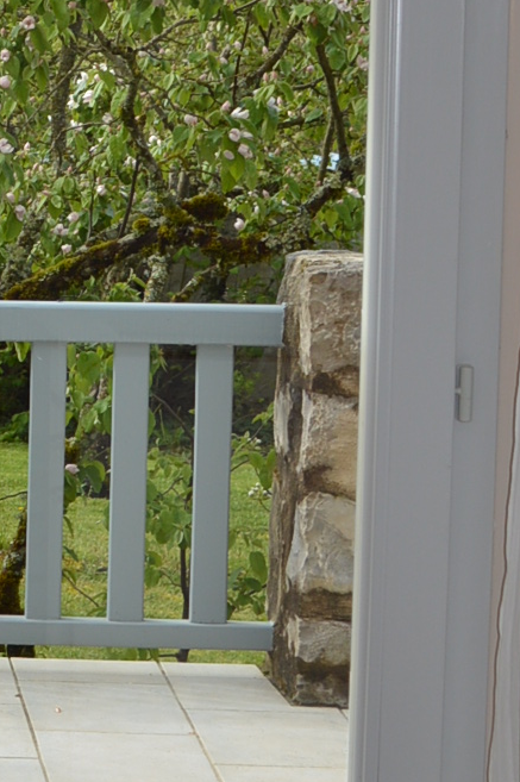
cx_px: -629
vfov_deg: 13.5
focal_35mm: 151
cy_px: 176
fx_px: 3277
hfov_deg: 8.5
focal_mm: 22
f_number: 5.6
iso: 100
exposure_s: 1/200
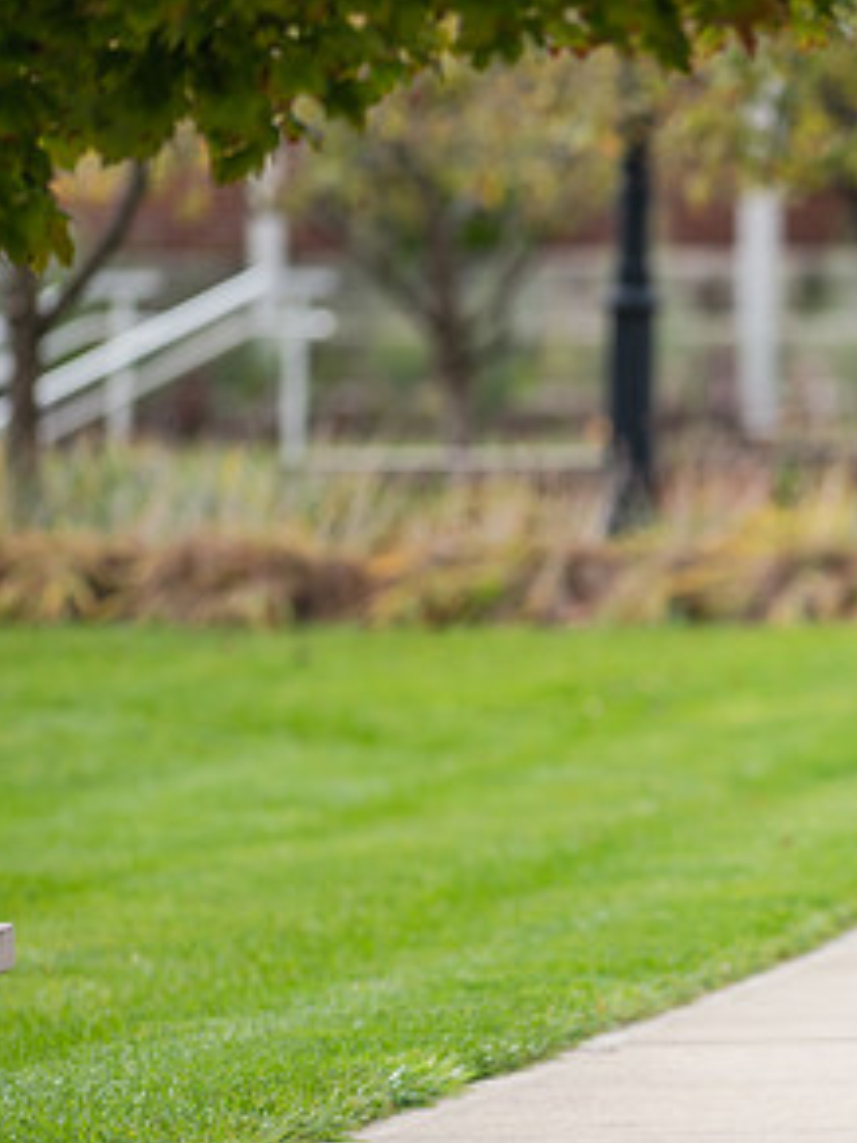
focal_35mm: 576
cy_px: 666
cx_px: 963
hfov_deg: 2.6
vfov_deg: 3.4
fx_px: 19028
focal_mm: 300
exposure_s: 1/640
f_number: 3.2
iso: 100
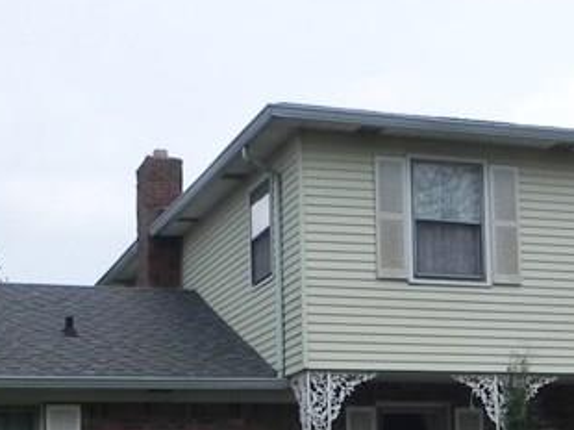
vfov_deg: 16.9
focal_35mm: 86
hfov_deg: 22.7
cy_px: 389
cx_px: 391
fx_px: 1425
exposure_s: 1/446
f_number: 7.1
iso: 160
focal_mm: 4.6
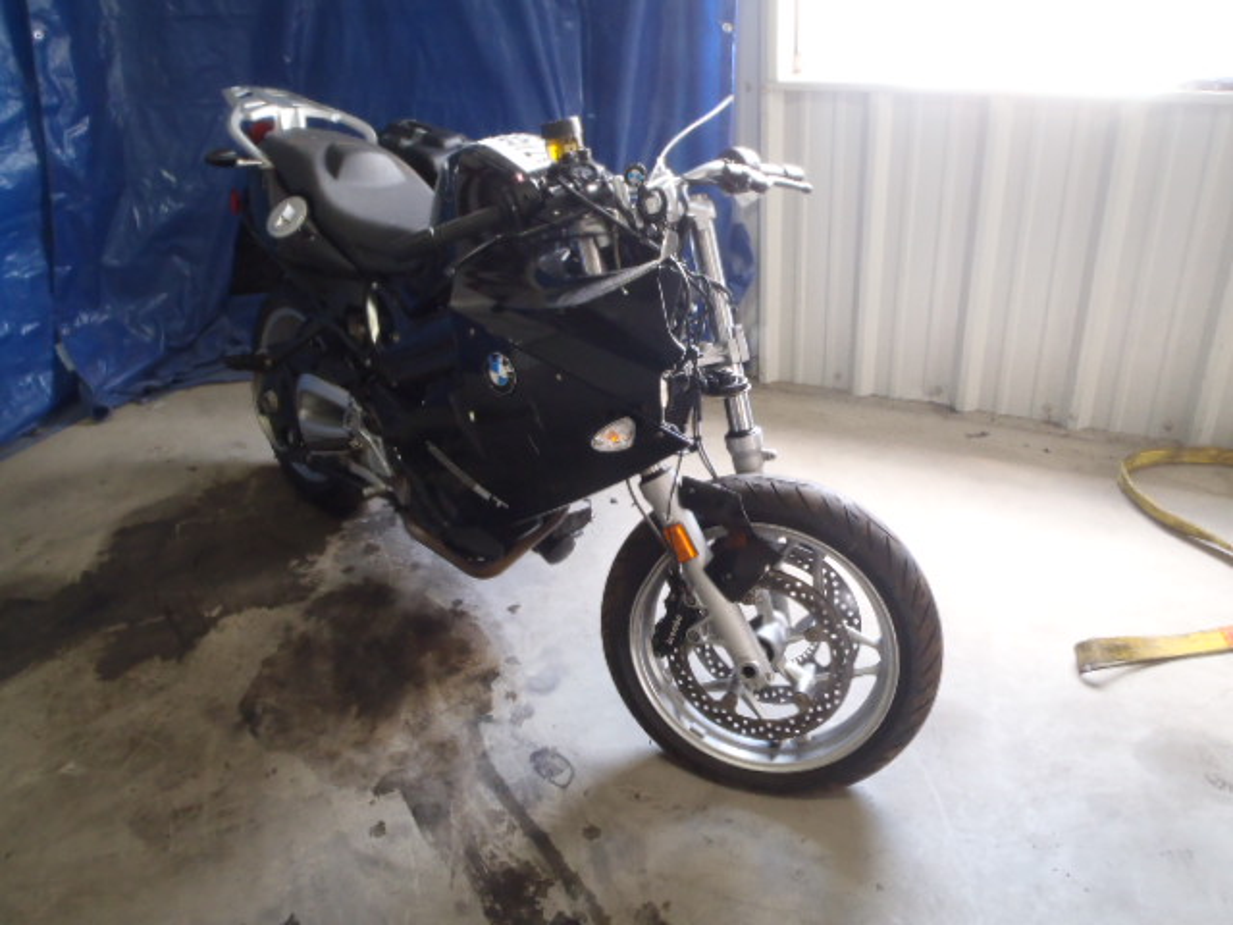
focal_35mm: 28
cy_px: 462
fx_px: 997
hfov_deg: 63.4
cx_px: 616
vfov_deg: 49.7
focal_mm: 5
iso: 200
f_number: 3.5
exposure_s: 1/13
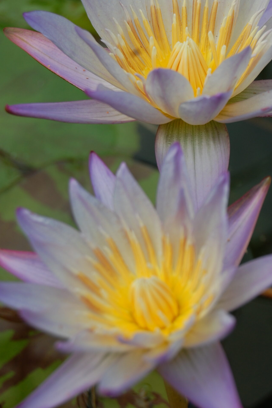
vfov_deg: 18.5
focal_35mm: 111
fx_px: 1254
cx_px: 166
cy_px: 167
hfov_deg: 12.4
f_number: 8
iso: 200
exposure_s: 1/250
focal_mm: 55
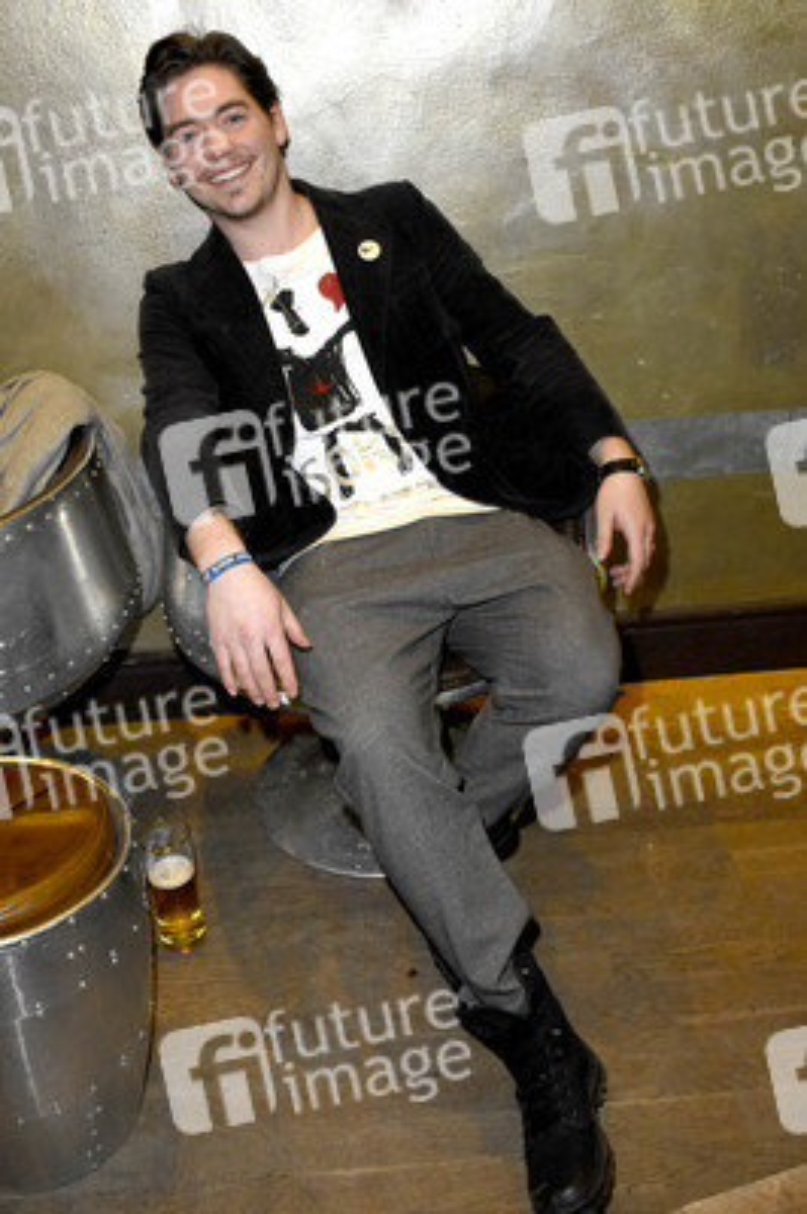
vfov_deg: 55.1
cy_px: 607
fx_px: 1162
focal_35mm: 34
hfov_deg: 38.3
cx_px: 404
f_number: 6.3
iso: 3200
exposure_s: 1/40
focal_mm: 23
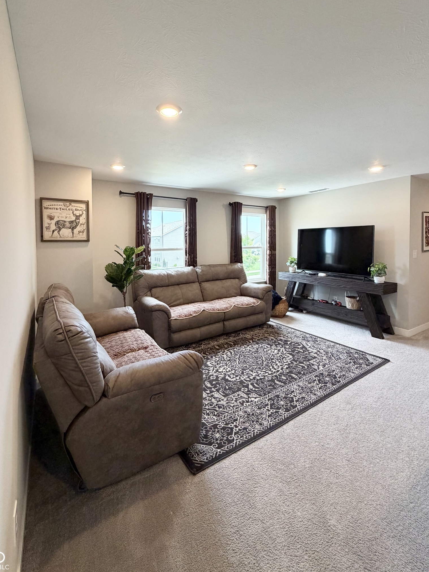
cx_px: 213
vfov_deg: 94.0
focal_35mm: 16
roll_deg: +0.4
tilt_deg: -1.8
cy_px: 250
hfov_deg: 78.1
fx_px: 264
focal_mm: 2.22
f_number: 2.2
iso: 320
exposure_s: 1/120
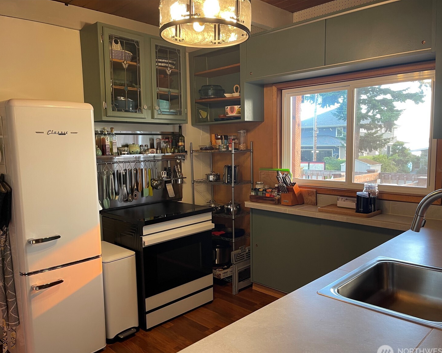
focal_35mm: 27
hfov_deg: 64.0
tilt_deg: -6.0
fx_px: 353
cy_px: 182
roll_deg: +0.5
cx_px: 212
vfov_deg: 53.2
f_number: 1.6
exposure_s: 1/60
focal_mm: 5.1
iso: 80
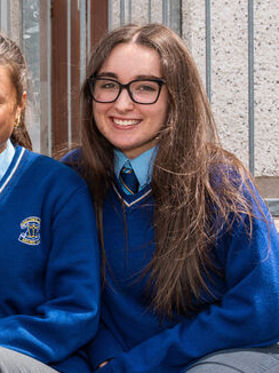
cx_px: -142
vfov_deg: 22.8
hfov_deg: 15.8
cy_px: 161
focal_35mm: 86
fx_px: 922
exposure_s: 1/250
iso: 160
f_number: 7.1
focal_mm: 36.3
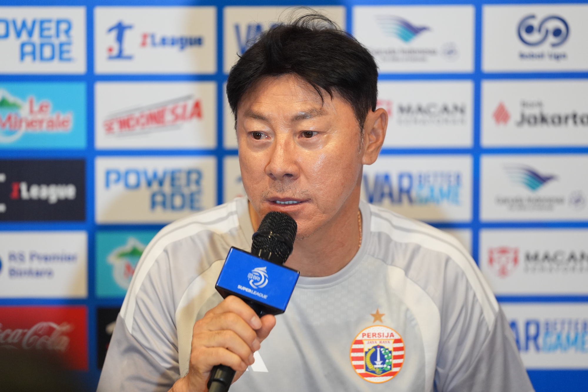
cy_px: 196
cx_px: 294
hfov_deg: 6.9
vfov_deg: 4.6
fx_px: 4899
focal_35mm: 300
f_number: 2.8
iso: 2500
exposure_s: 1/200
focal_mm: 300
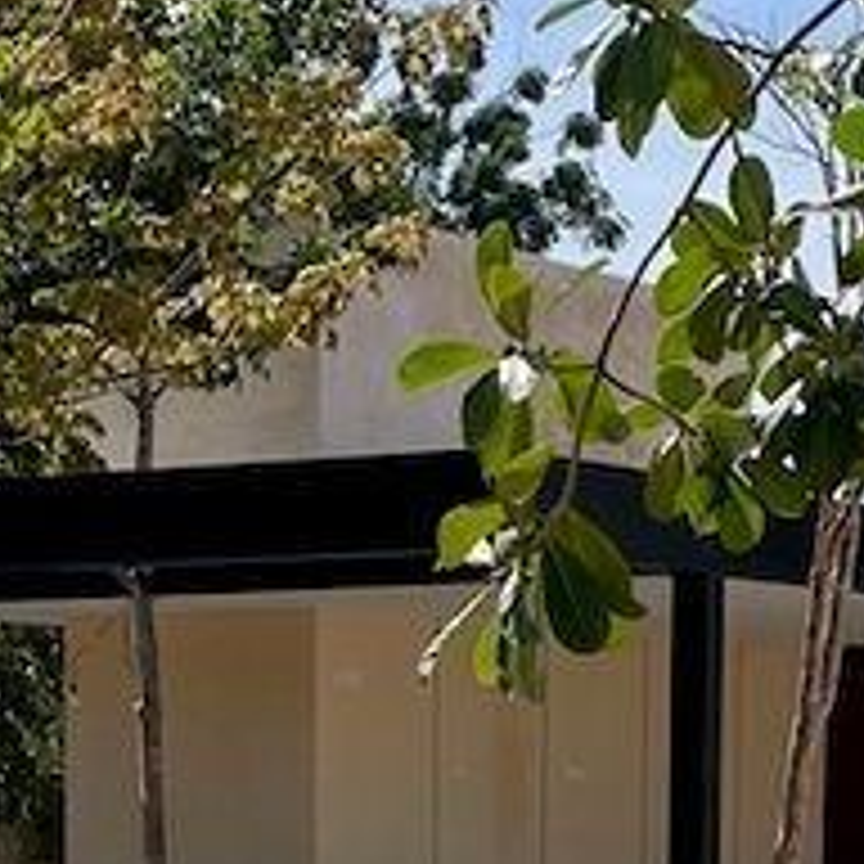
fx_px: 4066
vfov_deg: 11.7
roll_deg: +0.1
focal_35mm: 144
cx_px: 81
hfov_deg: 12.0
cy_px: 1260
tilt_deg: -6.9
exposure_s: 1/3861
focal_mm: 4.2
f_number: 1.6
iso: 32
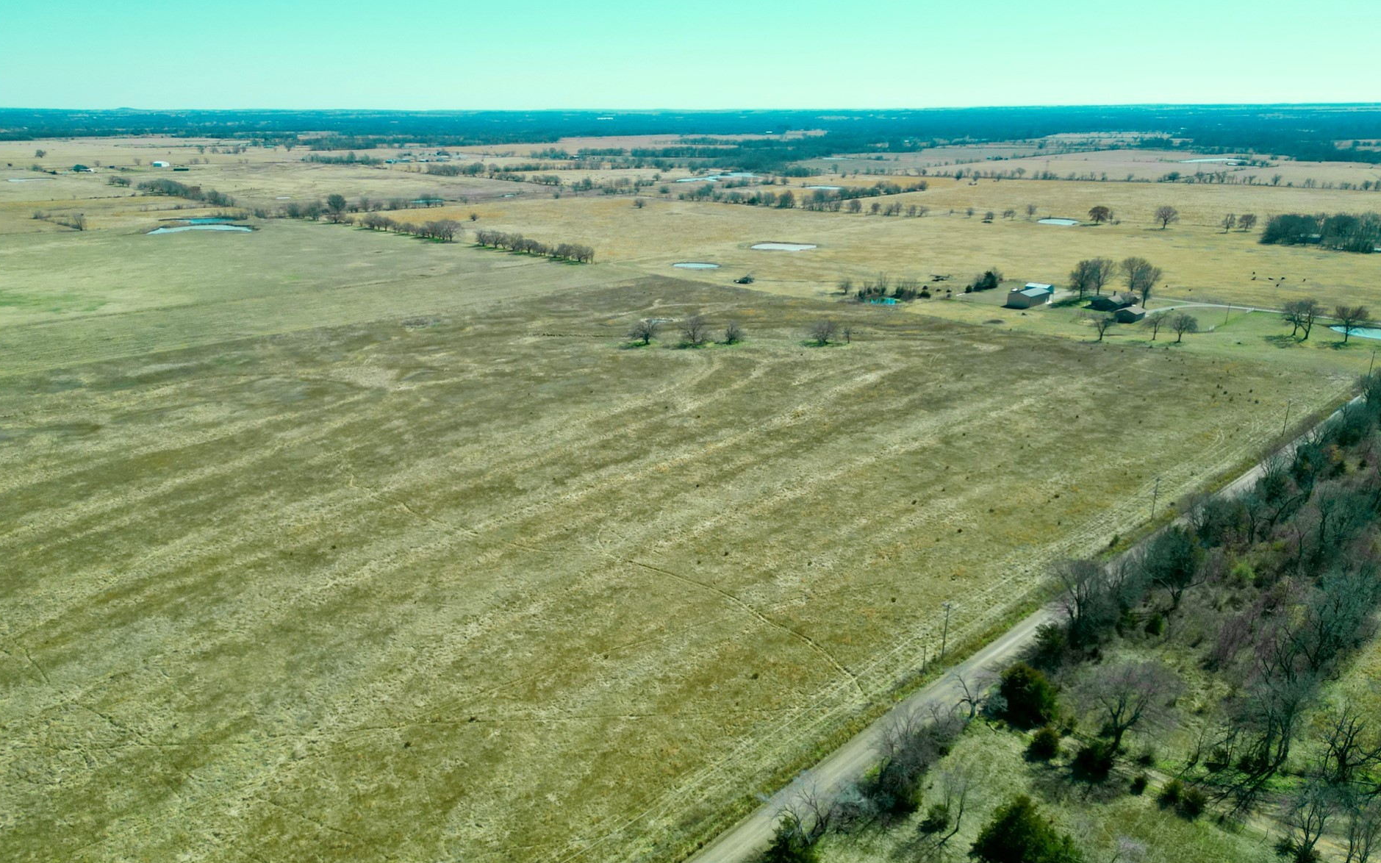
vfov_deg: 47.3
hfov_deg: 70.4
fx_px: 978
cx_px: 699
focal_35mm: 26
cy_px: 517
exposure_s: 1/3000
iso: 200
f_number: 1.7
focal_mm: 6.72
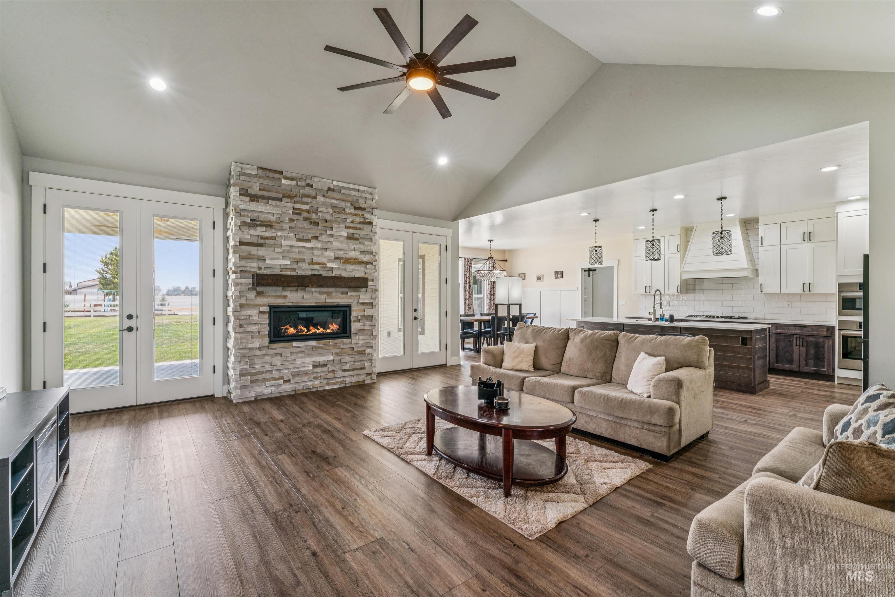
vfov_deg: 74.4
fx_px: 393
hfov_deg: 97.5
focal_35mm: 16
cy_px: 298
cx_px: 448
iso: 400
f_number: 14
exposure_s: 1/13
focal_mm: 15.8
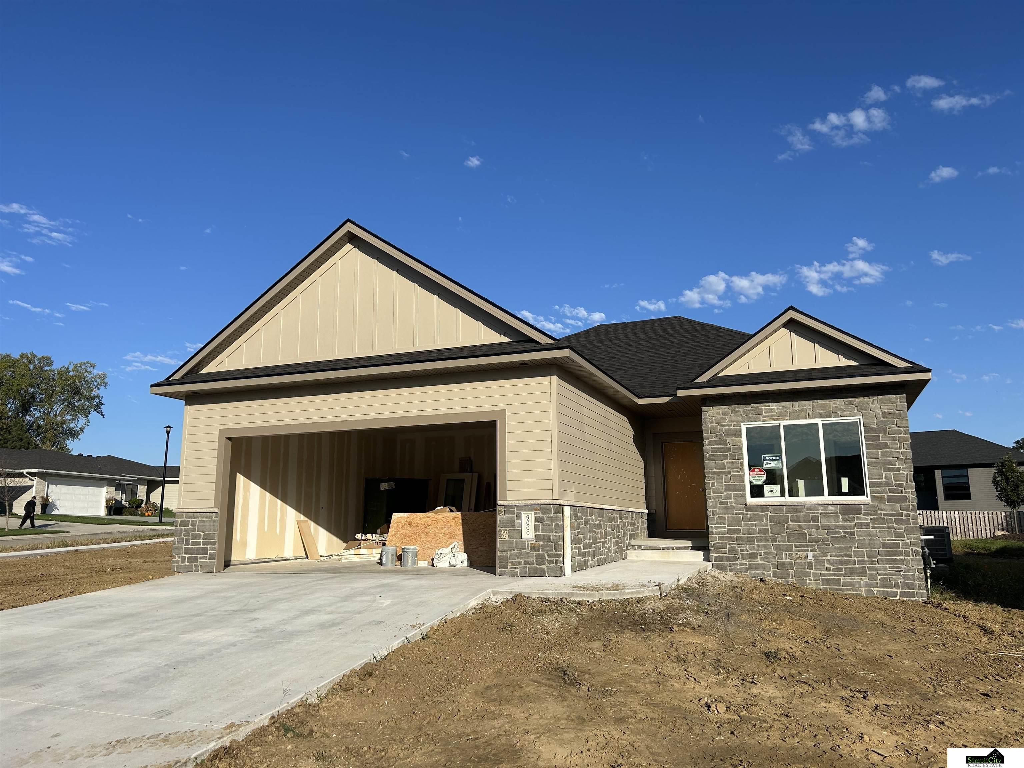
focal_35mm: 26
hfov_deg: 67.3
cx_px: 512
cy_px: 384
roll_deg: +0.8
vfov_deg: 53.1
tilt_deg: +11.4
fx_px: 769
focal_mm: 5.7
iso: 50
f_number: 1.5
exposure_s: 1/5319
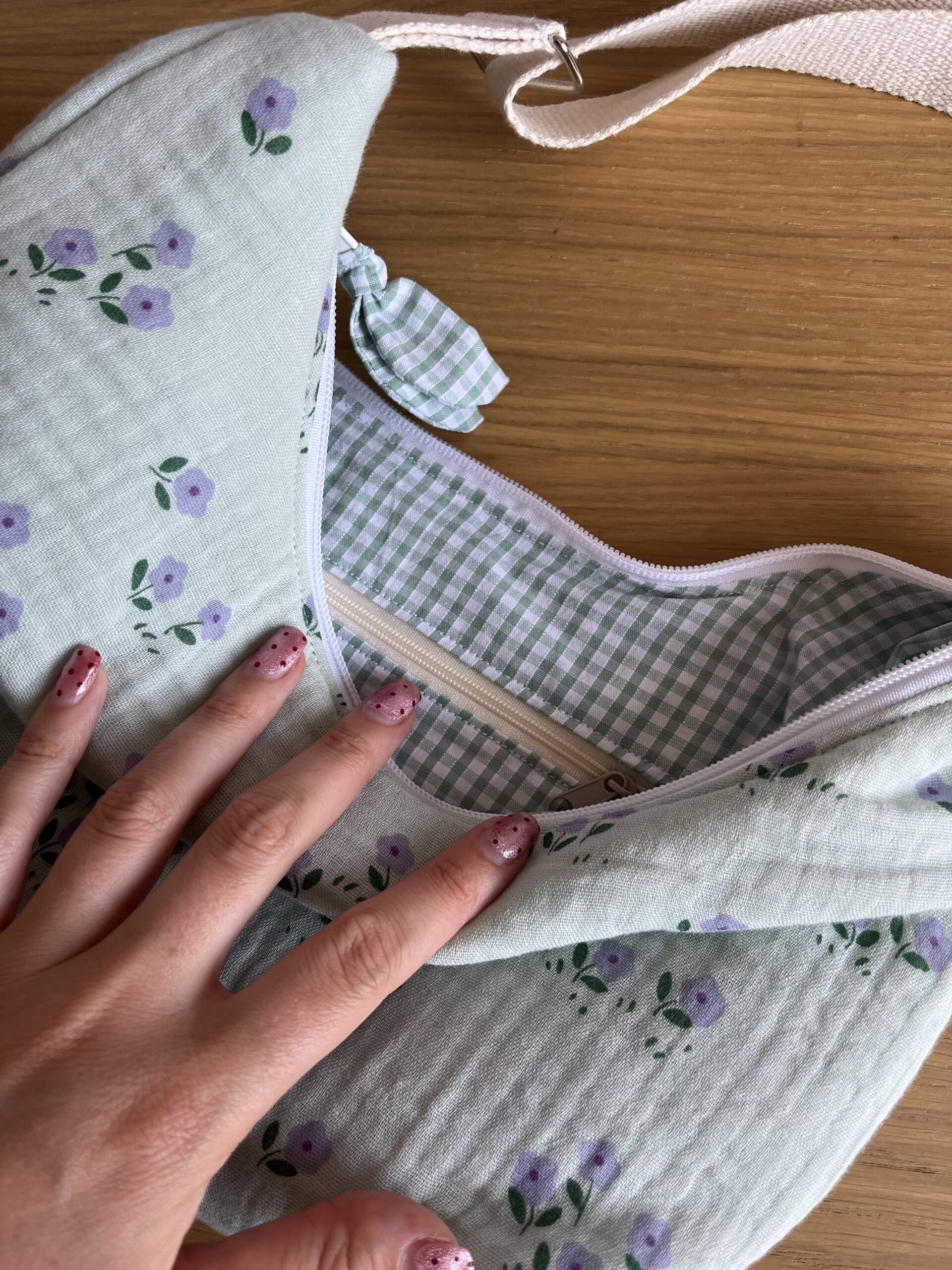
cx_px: 476
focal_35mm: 26
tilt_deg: -79.6
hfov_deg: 53.1
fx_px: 953
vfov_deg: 67.3
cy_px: 635
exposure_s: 1/122
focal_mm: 5.1
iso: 40
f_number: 1.6
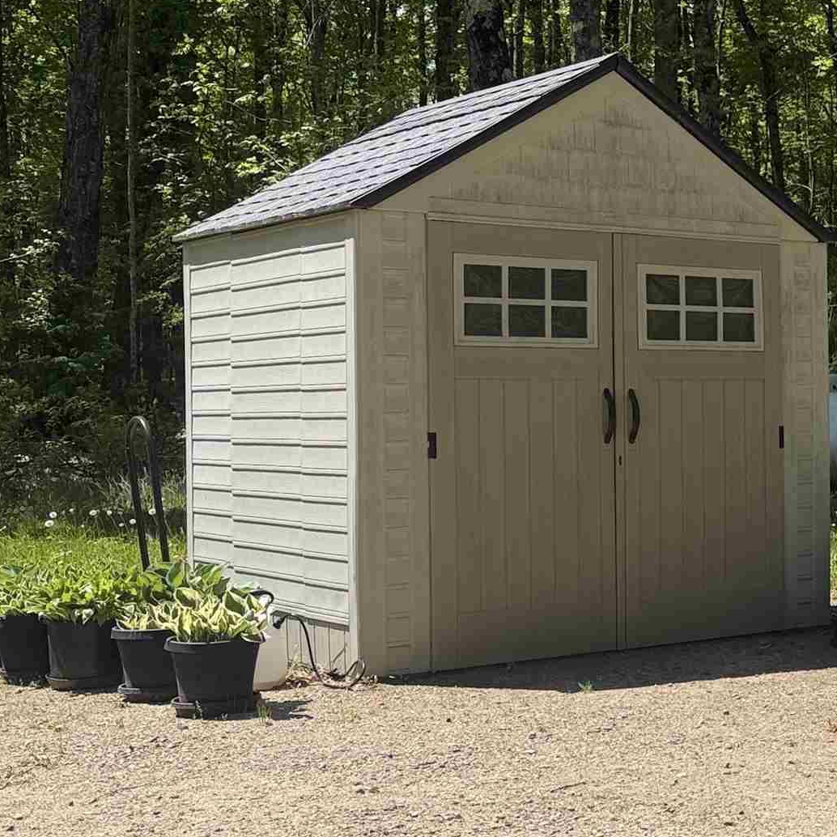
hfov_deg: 22.7
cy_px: 383
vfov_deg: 27.3
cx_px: 1225
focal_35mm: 63
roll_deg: -1.2
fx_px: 1723
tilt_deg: +1.9
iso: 80
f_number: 1.78
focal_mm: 6.76
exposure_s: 1/2525
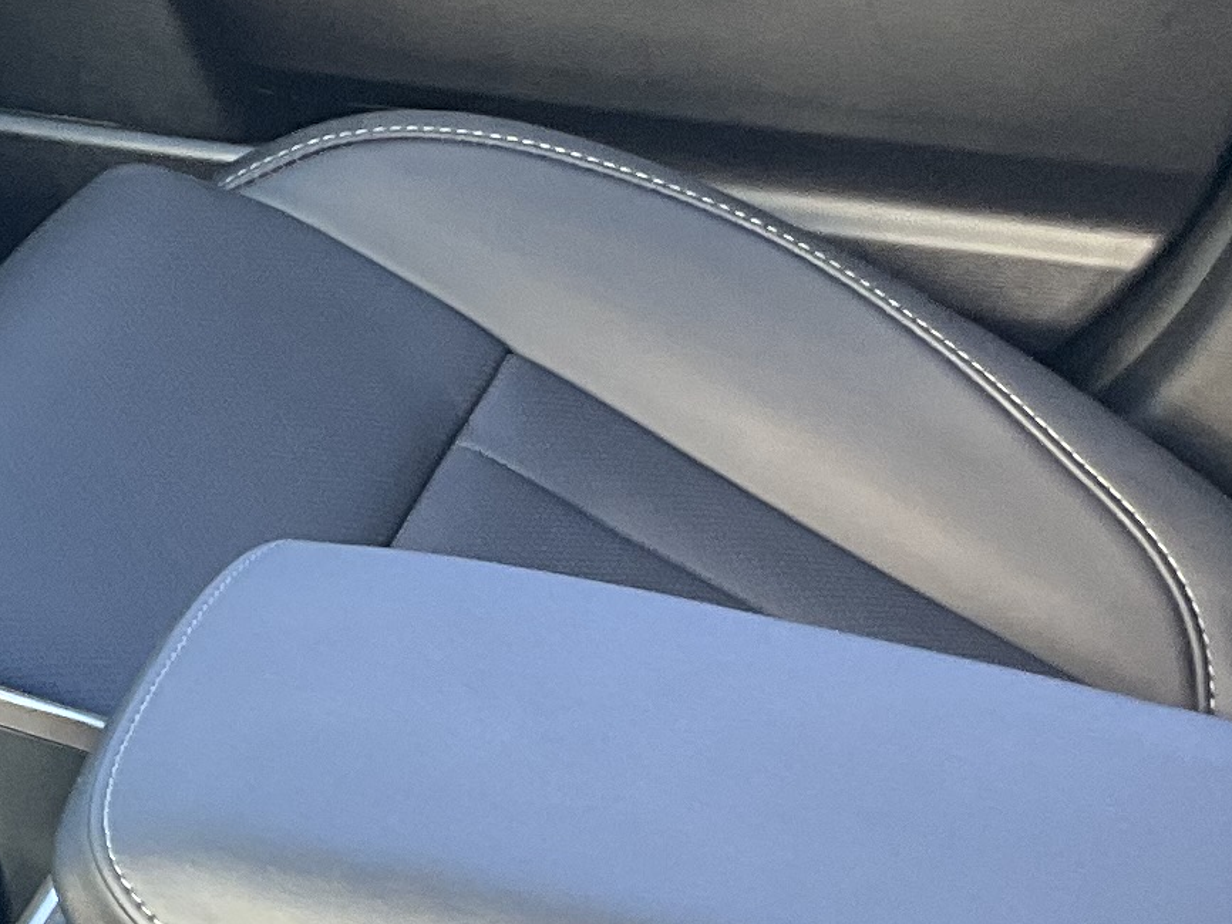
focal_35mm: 135
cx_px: -865
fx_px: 4806
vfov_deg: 11.0
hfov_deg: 13.4
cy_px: 482
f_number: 1.8
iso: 64
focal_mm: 3
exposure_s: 1/115
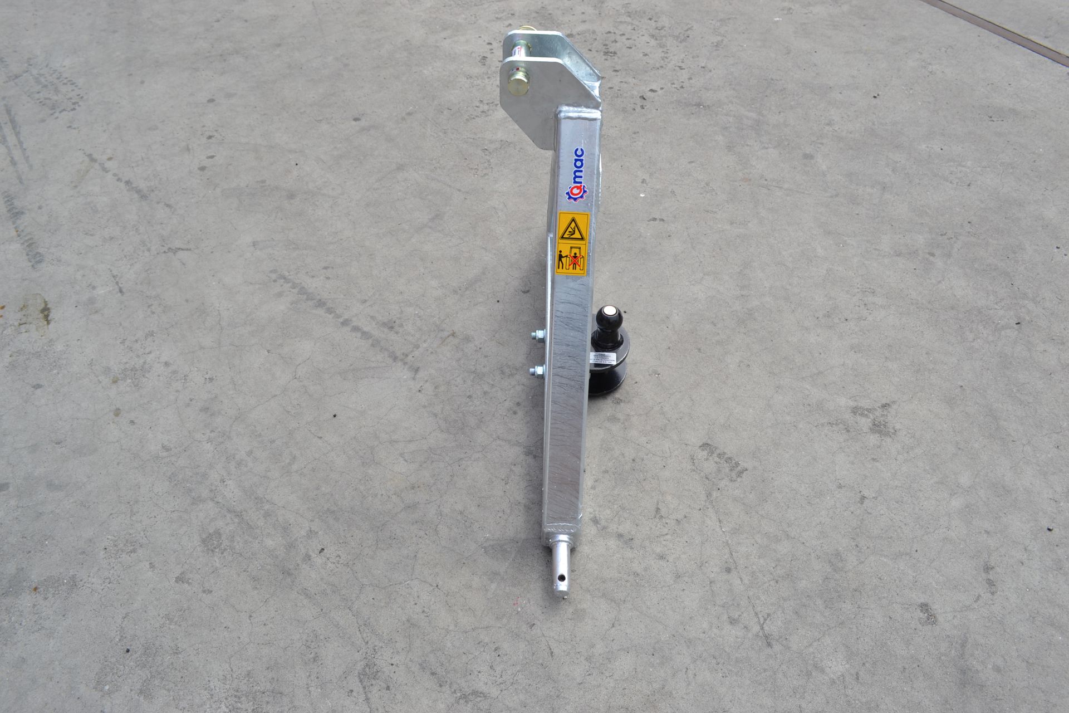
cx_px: 534
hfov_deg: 67.4
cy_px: 356
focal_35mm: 27
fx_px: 802
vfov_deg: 47.9
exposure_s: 1/200
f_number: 7.1
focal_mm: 18
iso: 100
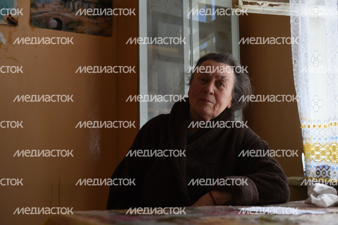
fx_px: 450
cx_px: 169
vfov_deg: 28.0
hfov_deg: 41.1
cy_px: 112
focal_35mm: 48
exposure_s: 1/400
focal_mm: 48
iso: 500
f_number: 4
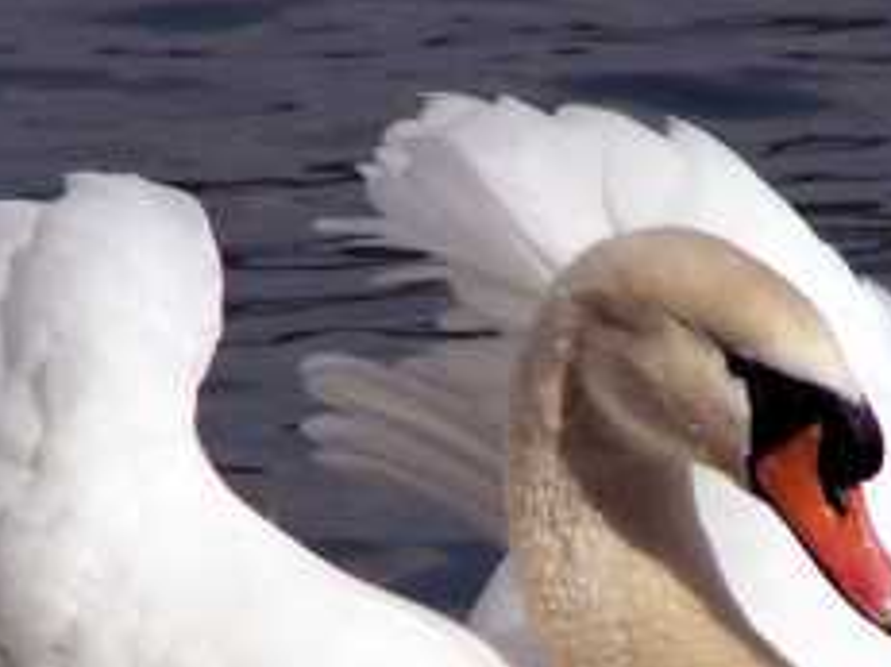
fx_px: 22433
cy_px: 563
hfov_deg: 2.3
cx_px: 571
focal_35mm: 872
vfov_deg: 1.7
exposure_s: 1/800
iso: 50
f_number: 6.3
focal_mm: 69.45
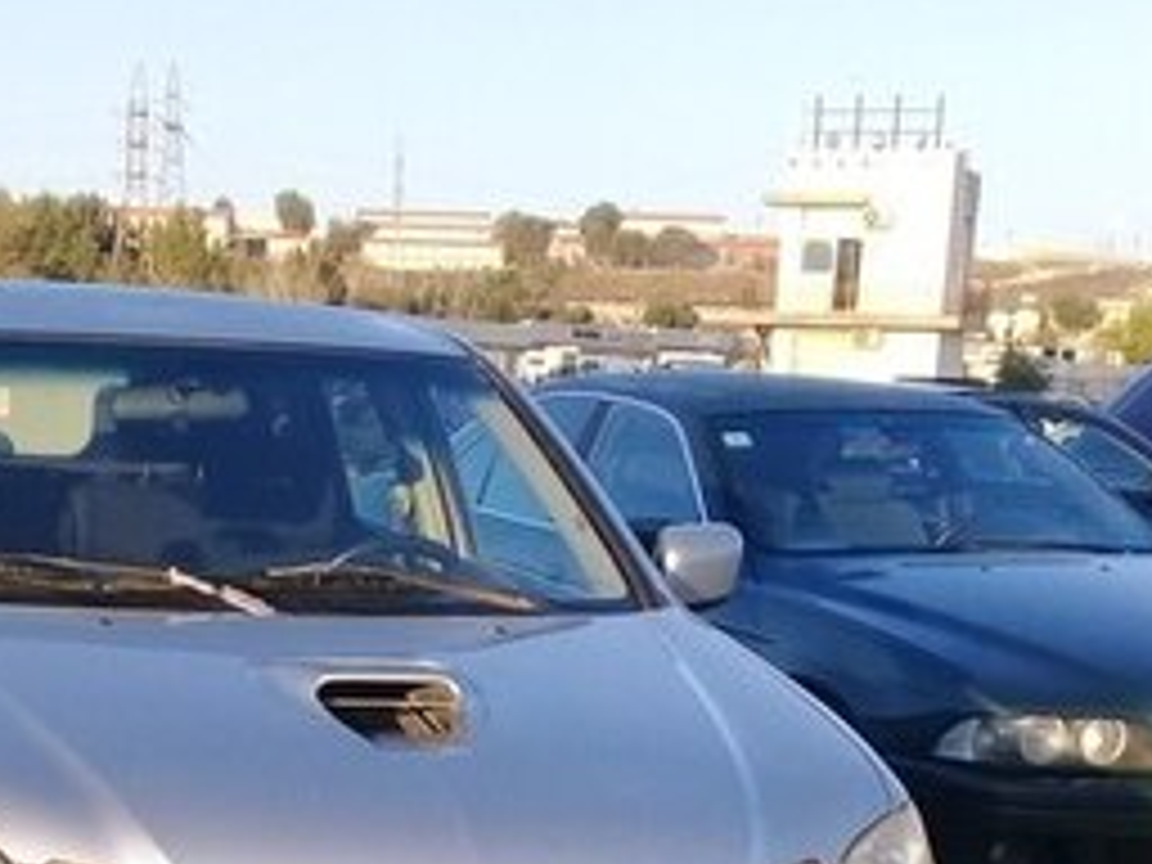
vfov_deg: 17.6
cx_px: 234
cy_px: 1015
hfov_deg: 24.0
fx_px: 2662
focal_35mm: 80
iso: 50
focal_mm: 3.3
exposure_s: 1/427
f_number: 2.2
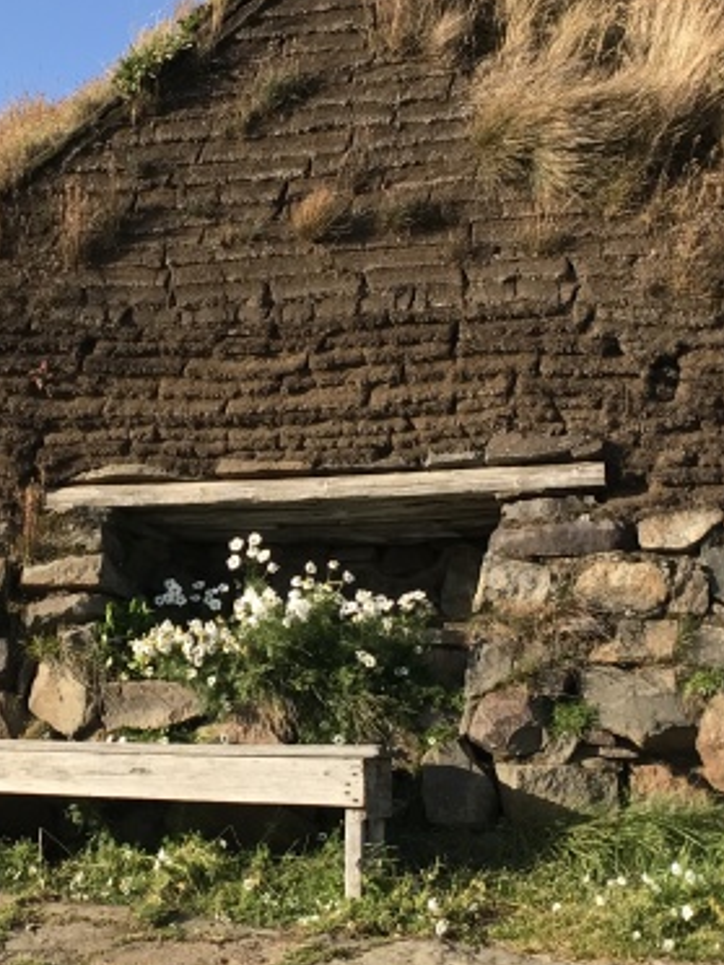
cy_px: 464
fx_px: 2147
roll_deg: +0.4
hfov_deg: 18.9
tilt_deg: +3.2
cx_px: 101
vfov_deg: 25.3
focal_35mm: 77
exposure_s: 1/1153
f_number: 1.8
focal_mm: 3.99
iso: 20
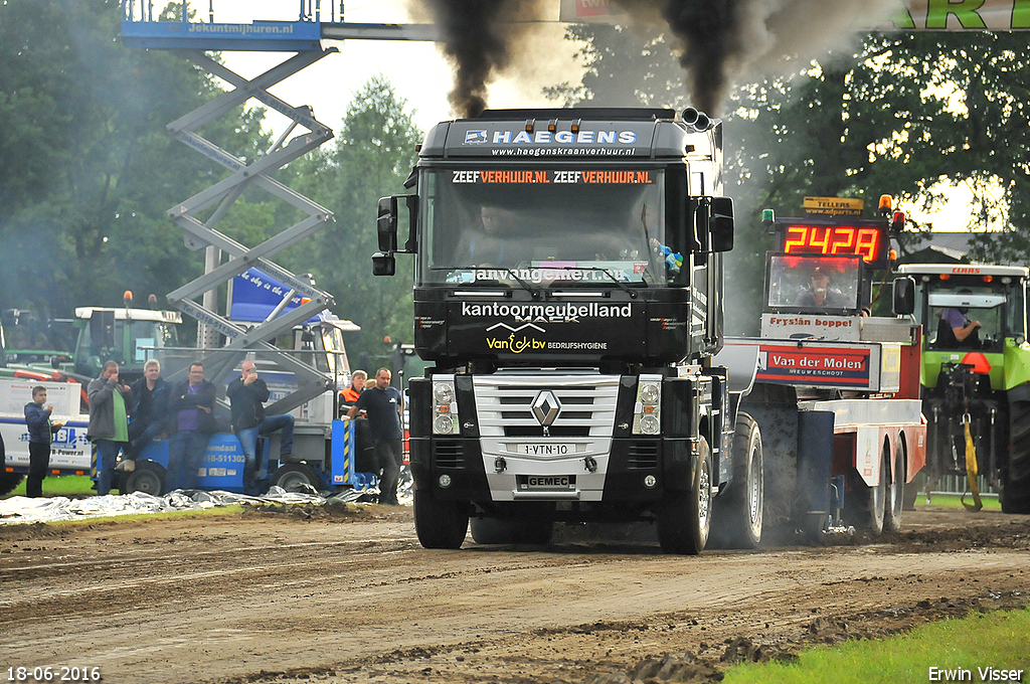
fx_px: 8144
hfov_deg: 7.2
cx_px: 515
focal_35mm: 285
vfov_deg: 4.8
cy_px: 342
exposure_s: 1/500
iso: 800
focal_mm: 190
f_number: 5.6
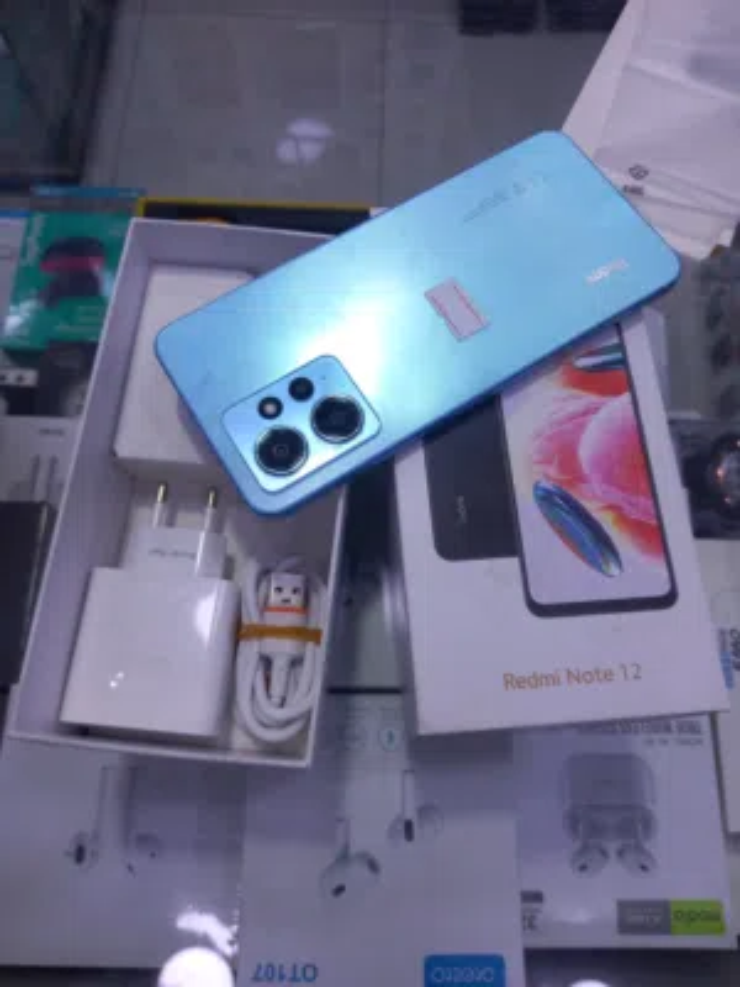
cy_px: 494
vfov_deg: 69.4
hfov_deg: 54.9
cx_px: 370
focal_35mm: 25
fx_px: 713
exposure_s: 1/50
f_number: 2
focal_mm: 4.6
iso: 40
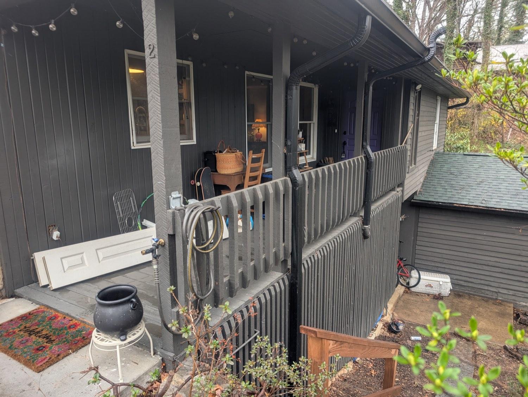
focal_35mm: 24
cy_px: 198
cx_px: 264
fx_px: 367
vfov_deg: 56.9
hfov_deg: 71.5
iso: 20
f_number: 1.68
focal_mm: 6.9
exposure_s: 1/32
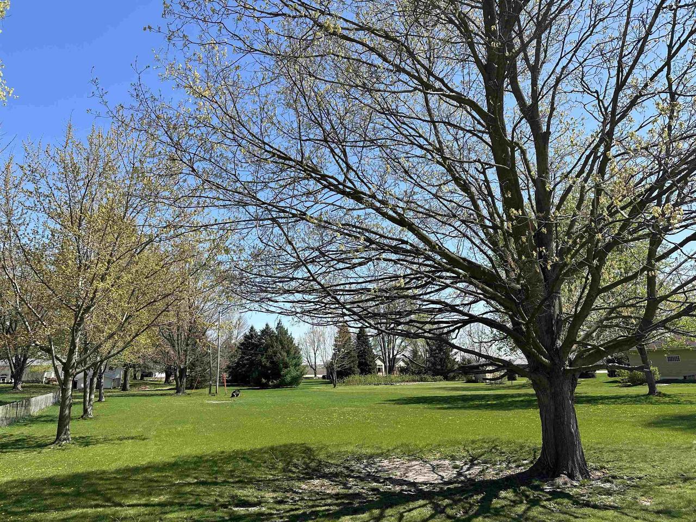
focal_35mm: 24
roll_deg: +1.9
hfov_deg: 71.6
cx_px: 348
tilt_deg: +11.4
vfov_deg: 56.8
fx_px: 483
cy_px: 261
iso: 80
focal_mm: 6.86
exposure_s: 1/2882
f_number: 1.78
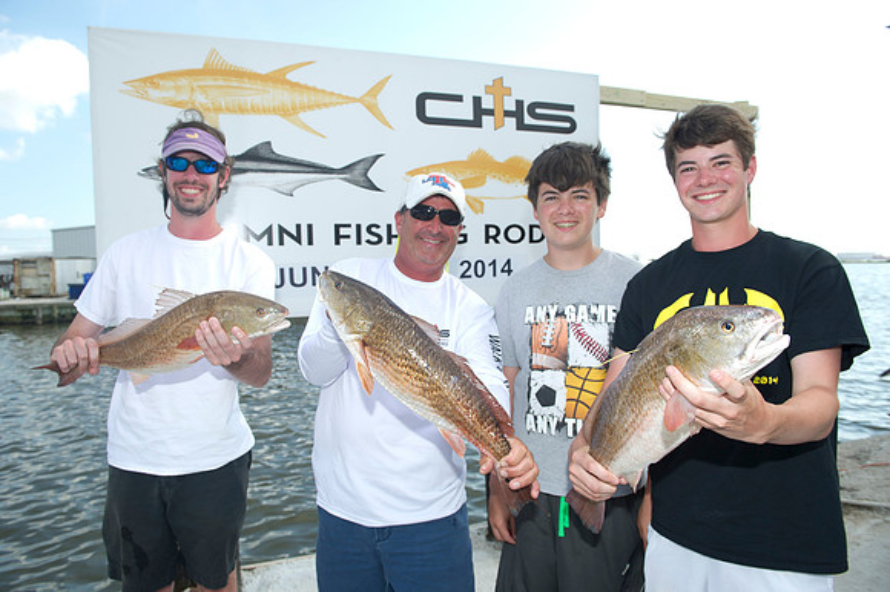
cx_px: 445
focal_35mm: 24
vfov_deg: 53.1
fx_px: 593
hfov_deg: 73.8
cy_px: 296
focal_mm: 24
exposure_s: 1/200
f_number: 6.3
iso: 125
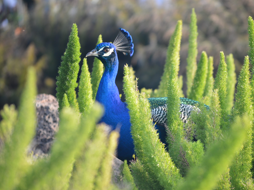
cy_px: 97
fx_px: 1699
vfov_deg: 6.4
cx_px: 147
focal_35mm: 232
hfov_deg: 8.5
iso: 360
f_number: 5.6
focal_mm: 135
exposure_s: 1/125
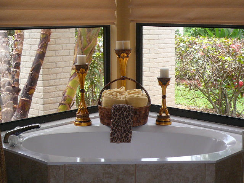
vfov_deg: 21.3
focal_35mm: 69
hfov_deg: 28.2
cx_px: 122
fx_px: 486
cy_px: 92
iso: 100
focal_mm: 7.5
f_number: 3.5
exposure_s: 1/100
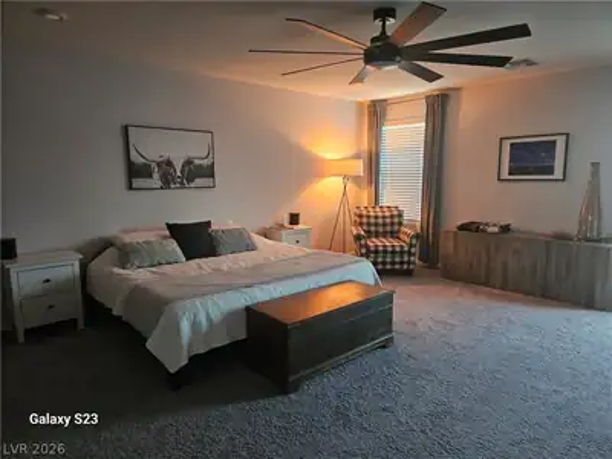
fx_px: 407
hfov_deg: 73.9
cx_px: 306
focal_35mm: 23
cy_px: 230
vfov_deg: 58.9
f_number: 1.8
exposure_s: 1/30
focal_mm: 5.4
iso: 640
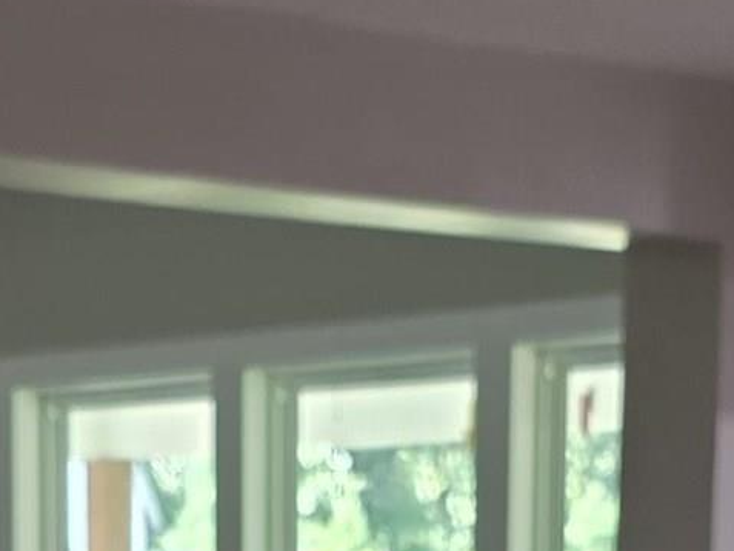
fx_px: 3139
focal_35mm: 148
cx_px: 195
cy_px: 1164
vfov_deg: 9.3
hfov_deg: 13.3
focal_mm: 6.3
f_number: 1.7
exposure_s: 1/120
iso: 125
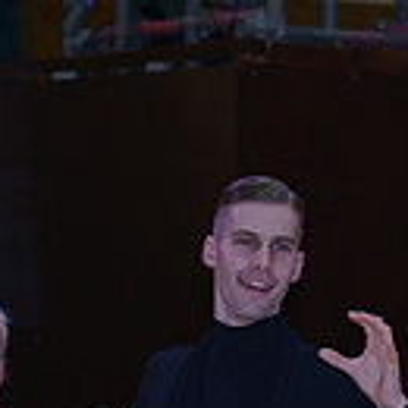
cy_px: 720
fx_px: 4694
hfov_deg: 5.0
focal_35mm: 352
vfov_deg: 4.9
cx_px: 101
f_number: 2.8
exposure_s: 1/200
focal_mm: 70
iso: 400
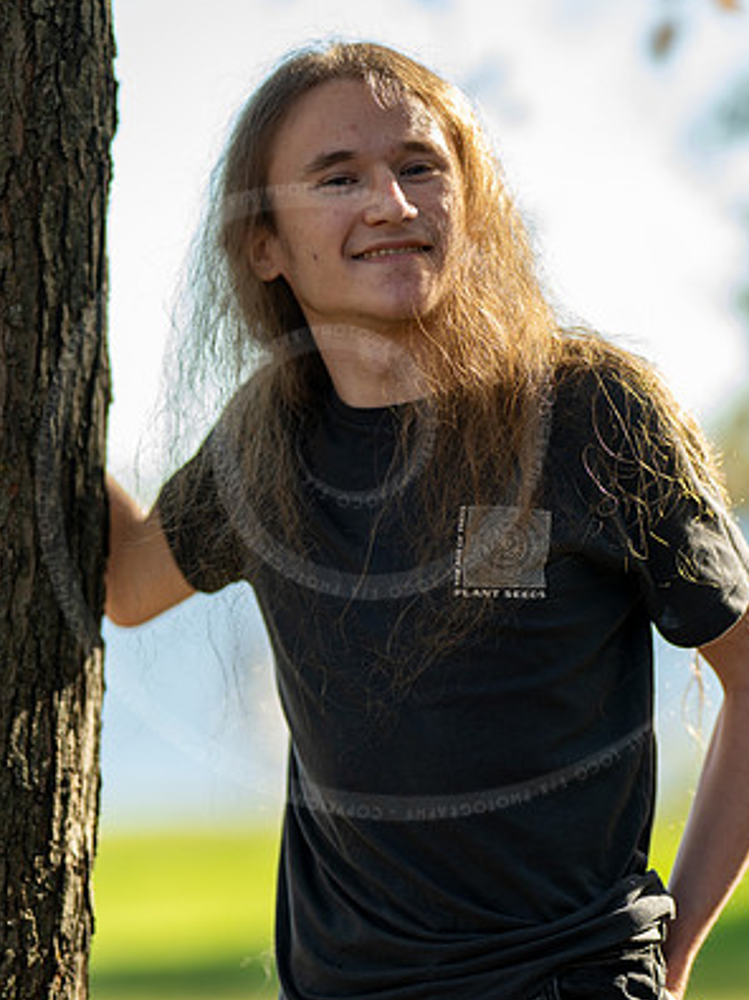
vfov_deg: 14.2
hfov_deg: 10.7
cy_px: 491
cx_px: 377
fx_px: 4012
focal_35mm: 139
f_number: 1.2
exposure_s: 1/1250
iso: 80
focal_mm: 85
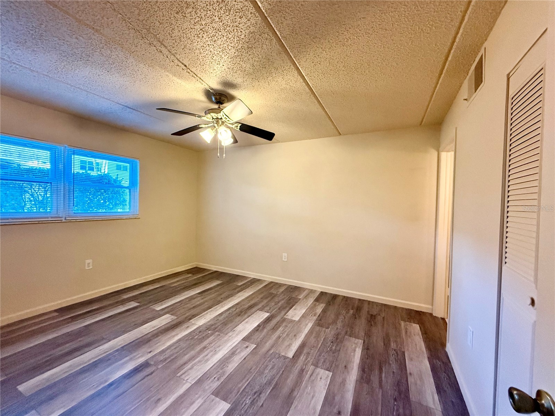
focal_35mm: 14
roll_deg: -0.6
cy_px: 208
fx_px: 224
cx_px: 278
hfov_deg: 102.1
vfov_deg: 85.7
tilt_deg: -0.2
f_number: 2.2
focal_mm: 2.22
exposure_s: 1/120
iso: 640
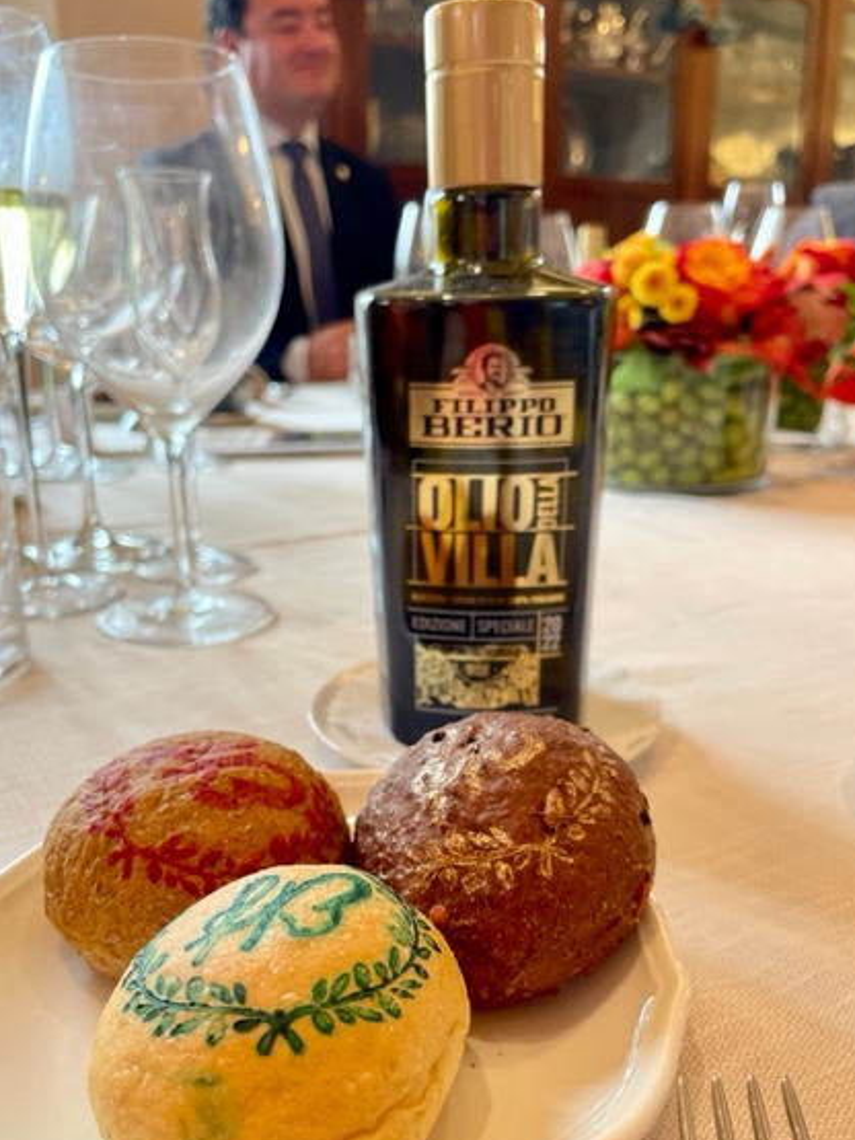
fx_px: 988
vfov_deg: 59.8
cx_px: 393
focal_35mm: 30
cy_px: 629
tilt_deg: -17.7
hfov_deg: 46.7
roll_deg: +1.2
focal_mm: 4.2
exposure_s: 1/82
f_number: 1.6
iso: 100
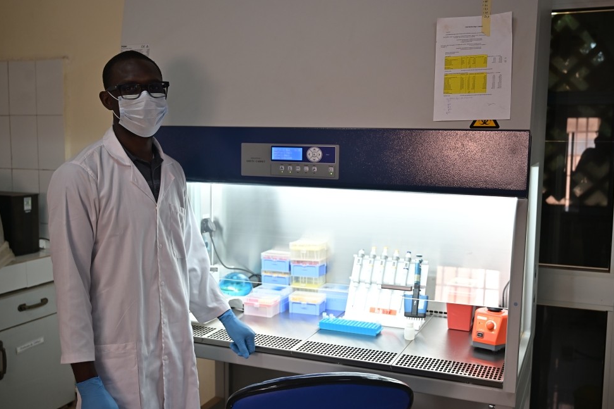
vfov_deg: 34.2
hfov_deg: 49.6
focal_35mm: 39
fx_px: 665
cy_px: 211
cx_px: 306
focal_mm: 37
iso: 450
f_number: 4
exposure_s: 1/40
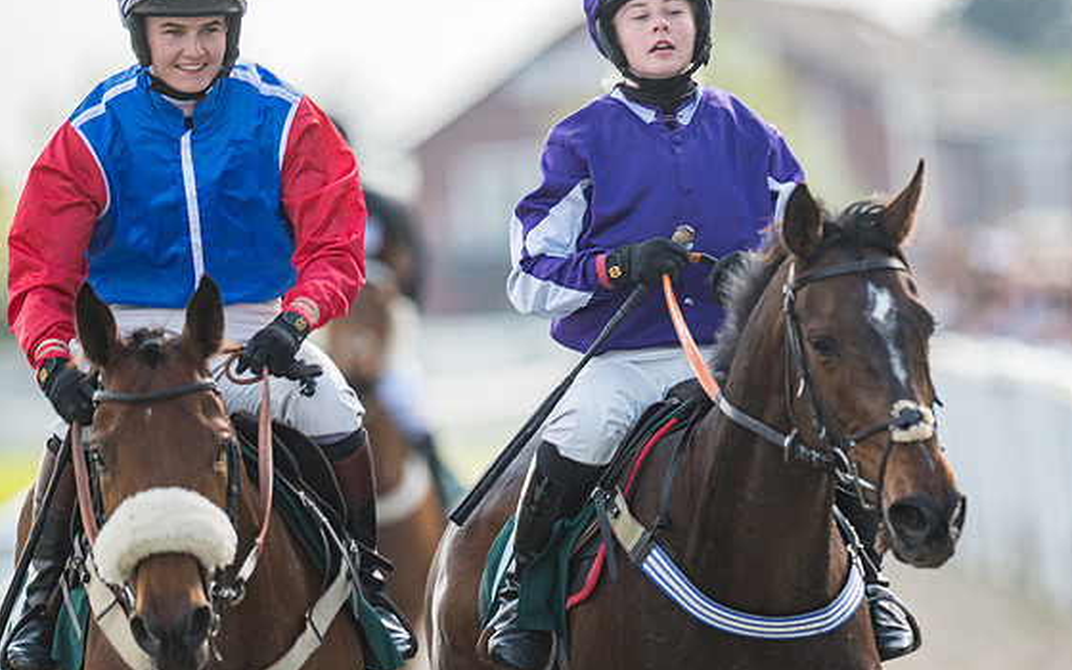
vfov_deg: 2.5
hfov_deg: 4.0
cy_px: 346
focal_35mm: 527
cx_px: 692
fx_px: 15397
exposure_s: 1/500
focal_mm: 400
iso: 160
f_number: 5
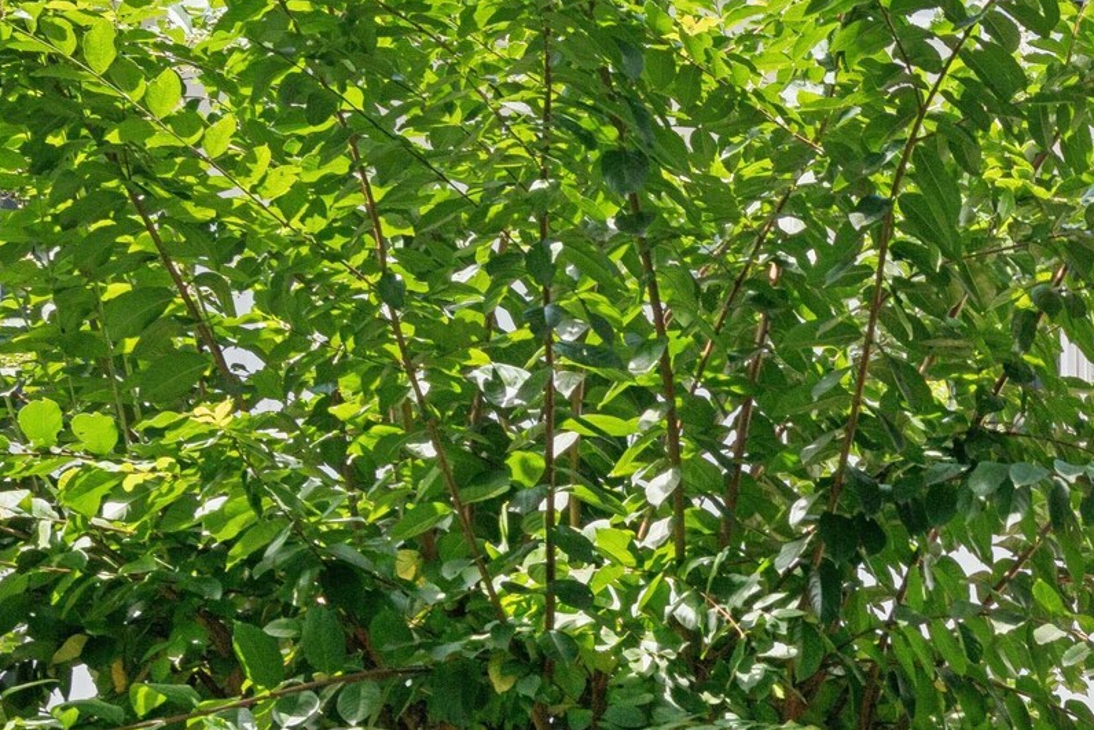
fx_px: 2462
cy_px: 1128
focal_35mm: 81
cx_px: 1638
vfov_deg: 15.4
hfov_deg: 21.2
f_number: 8
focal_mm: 21
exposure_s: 1/250
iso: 250
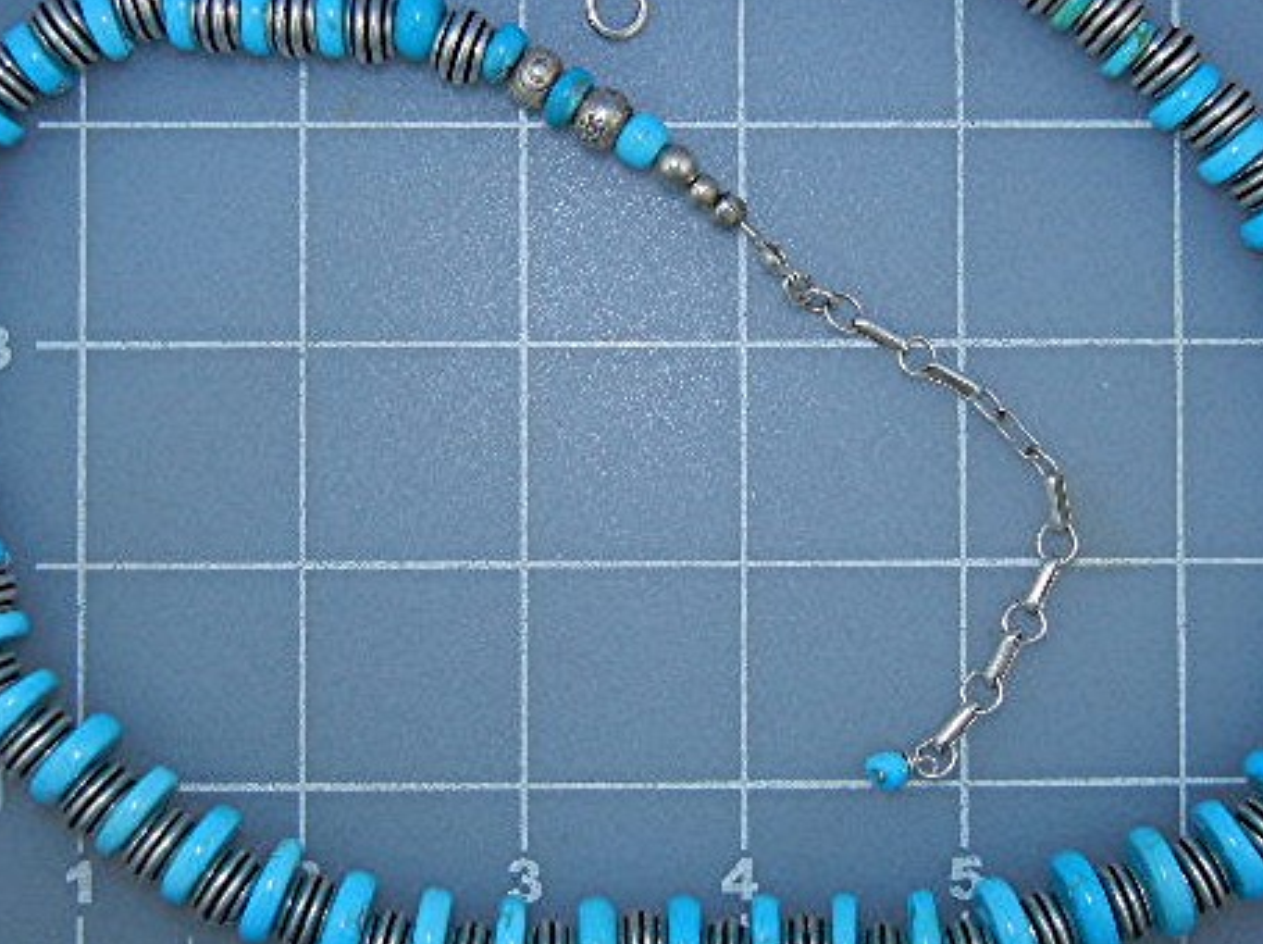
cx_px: 640
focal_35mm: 44
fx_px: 1603
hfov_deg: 43.0
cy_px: 436
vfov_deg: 32.8
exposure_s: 1/30
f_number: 3.6
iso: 200
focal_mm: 6.2
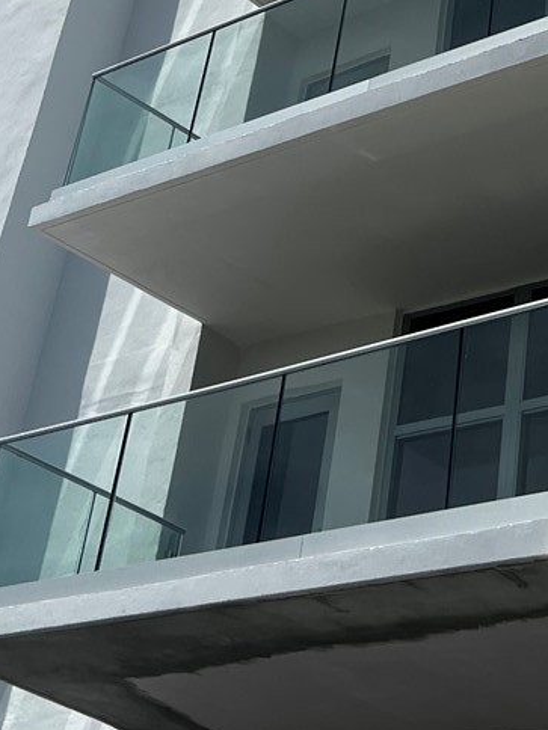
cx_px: 368
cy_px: -278
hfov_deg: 17.1
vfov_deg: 20.4
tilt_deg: +42.7
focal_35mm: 86
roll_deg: -10.5
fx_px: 1815
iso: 50
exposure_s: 1/10309
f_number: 1.5
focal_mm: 5.7
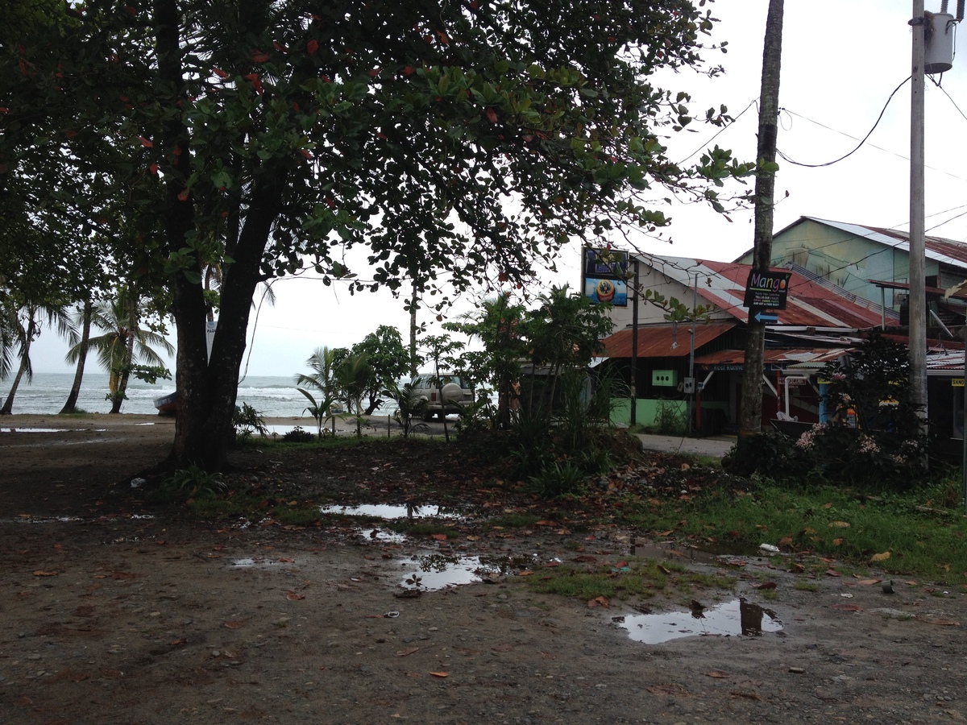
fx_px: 978
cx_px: 484
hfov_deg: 52.6
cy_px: 362
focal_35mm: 35
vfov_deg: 40.7
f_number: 2.4
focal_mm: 4.28
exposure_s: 1/546
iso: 50
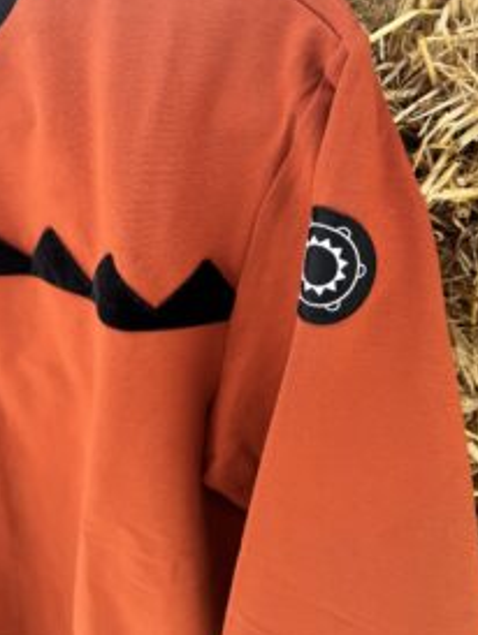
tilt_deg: -18.6
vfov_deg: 51.5
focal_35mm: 35
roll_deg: +2.7
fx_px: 643
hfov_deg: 40.5
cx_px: 181
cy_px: 204
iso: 80
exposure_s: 1/1076
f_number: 1.78
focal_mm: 6.76
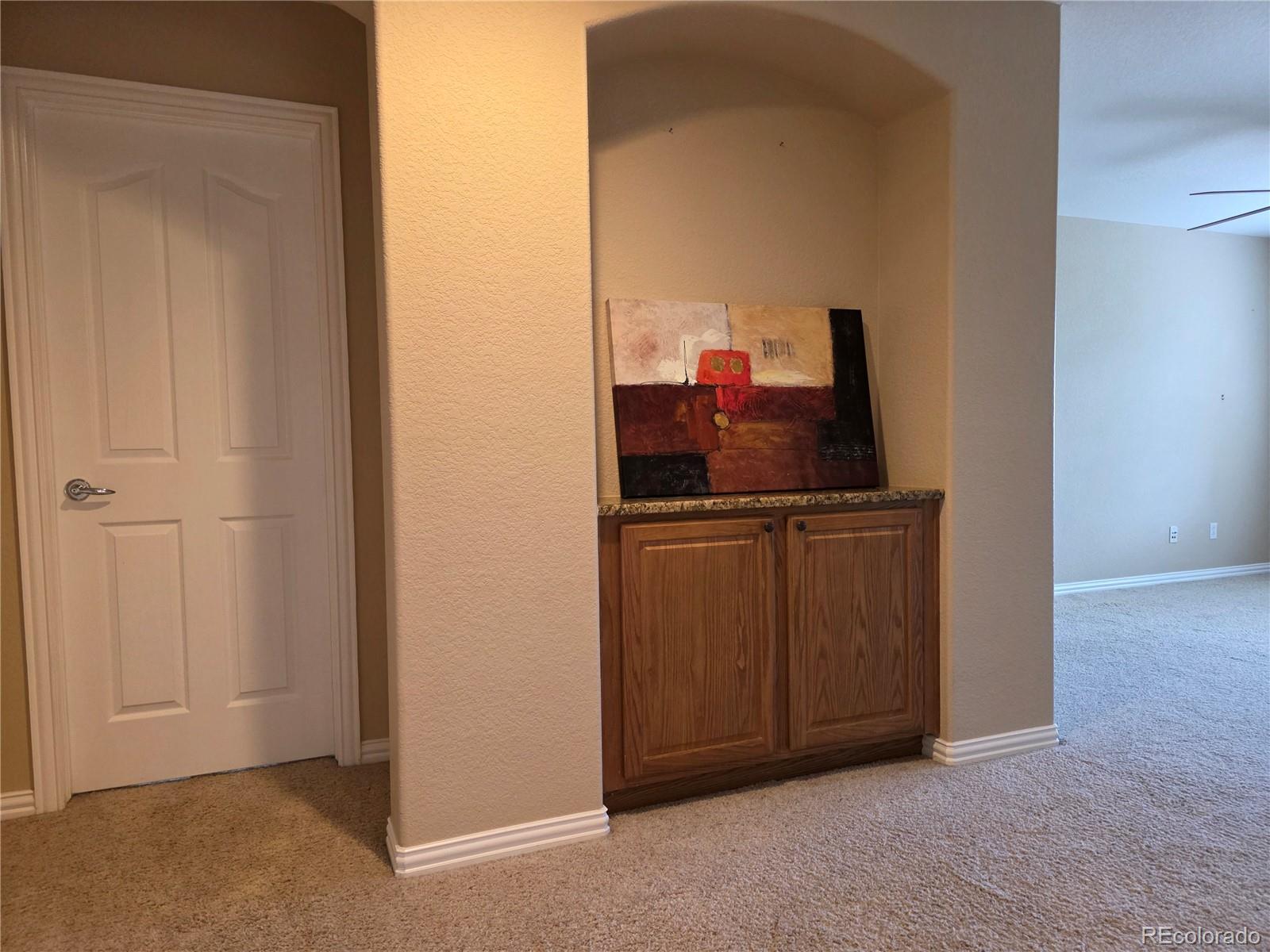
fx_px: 844
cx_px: 635
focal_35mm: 23
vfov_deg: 58.9
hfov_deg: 73.9
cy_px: 476
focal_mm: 6.3
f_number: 1.7
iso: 500
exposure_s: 1/120
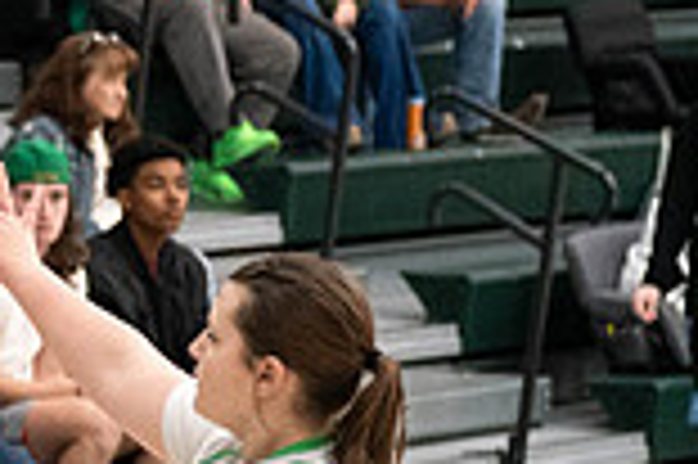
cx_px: -697
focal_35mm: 353
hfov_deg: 5.7
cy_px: 358
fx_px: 6837
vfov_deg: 3.9
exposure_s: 1/1000
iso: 6400
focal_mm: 76
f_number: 2.8
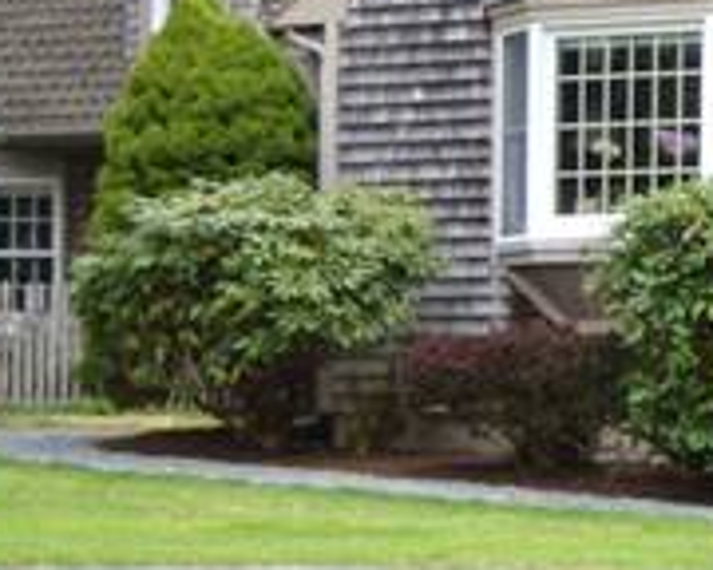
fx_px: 4664
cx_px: 1715
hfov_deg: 8.1
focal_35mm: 221
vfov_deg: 7.0
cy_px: 360
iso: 100
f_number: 5
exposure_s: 1/100
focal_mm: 26
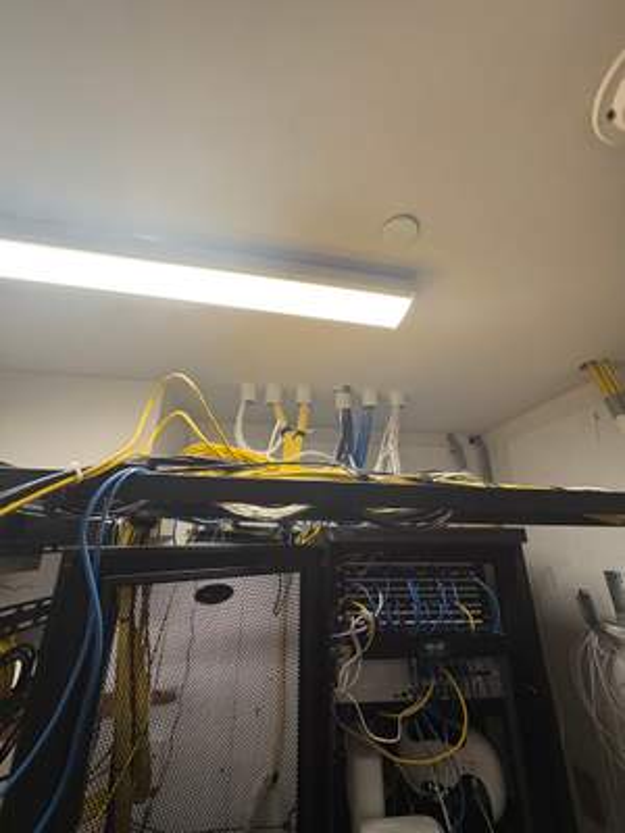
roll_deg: -1.0
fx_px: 337
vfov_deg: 102.1
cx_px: 312
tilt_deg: +22.2
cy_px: 416
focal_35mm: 14
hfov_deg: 85.7
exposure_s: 1/120
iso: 125
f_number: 2.2
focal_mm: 2.22
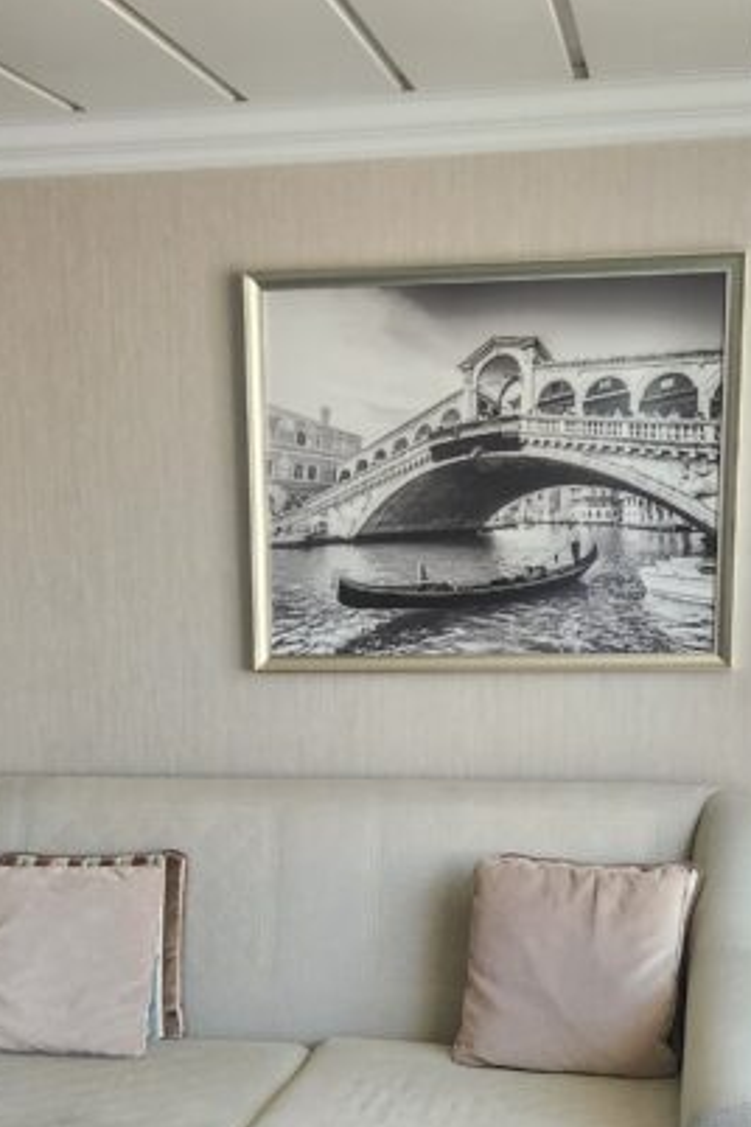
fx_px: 1909
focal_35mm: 61
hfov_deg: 22.3
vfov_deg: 31.9
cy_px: 914
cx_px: 339
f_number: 1.8
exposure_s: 1/120
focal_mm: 5.4
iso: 200
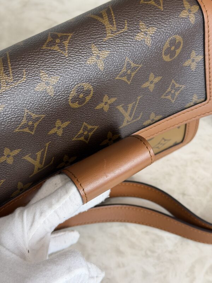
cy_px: 142
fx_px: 392
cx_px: 106
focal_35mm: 48
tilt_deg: -58.3
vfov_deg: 39.7
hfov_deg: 30.3
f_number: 1.78
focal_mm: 6.76
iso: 64
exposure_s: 1/60
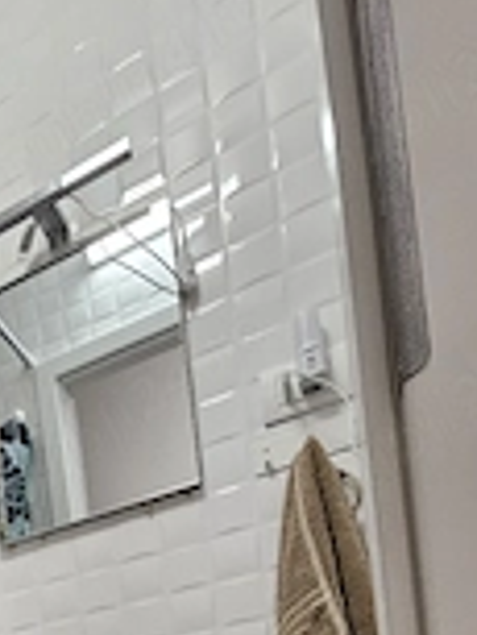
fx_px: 624
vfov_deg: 38.0
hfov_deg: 33.3
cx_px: -108
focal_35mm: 34
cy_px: 784
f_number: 2.2
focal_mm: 2.2
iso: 160
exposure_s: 1/50.3
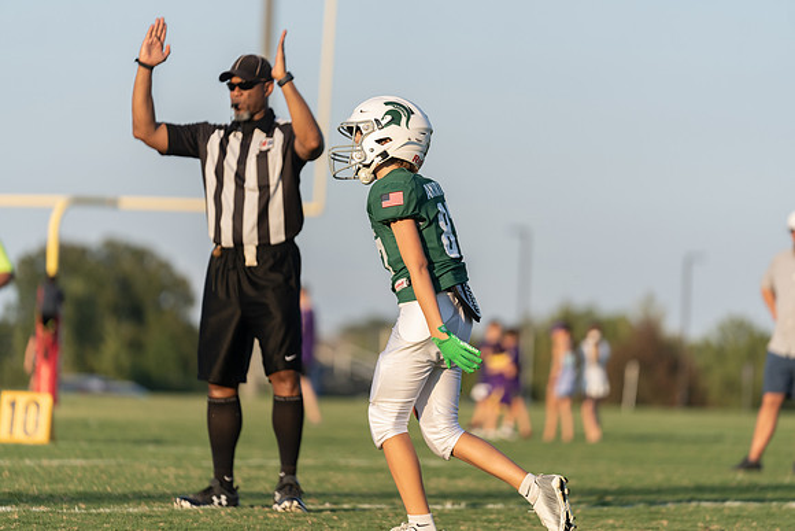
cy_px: 266
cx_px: 398
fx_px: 4417
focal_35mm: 200
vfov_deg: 6.9
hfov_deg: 10.3
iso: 200
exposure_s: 1/1250
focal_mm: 200
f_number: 2.8
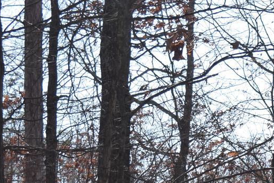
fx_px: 1575
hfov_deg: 9.4
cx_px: 500
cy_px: 300
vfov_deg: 6.5
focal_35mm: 207
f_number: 7.1
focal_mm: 35
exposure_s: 1/200
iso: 100
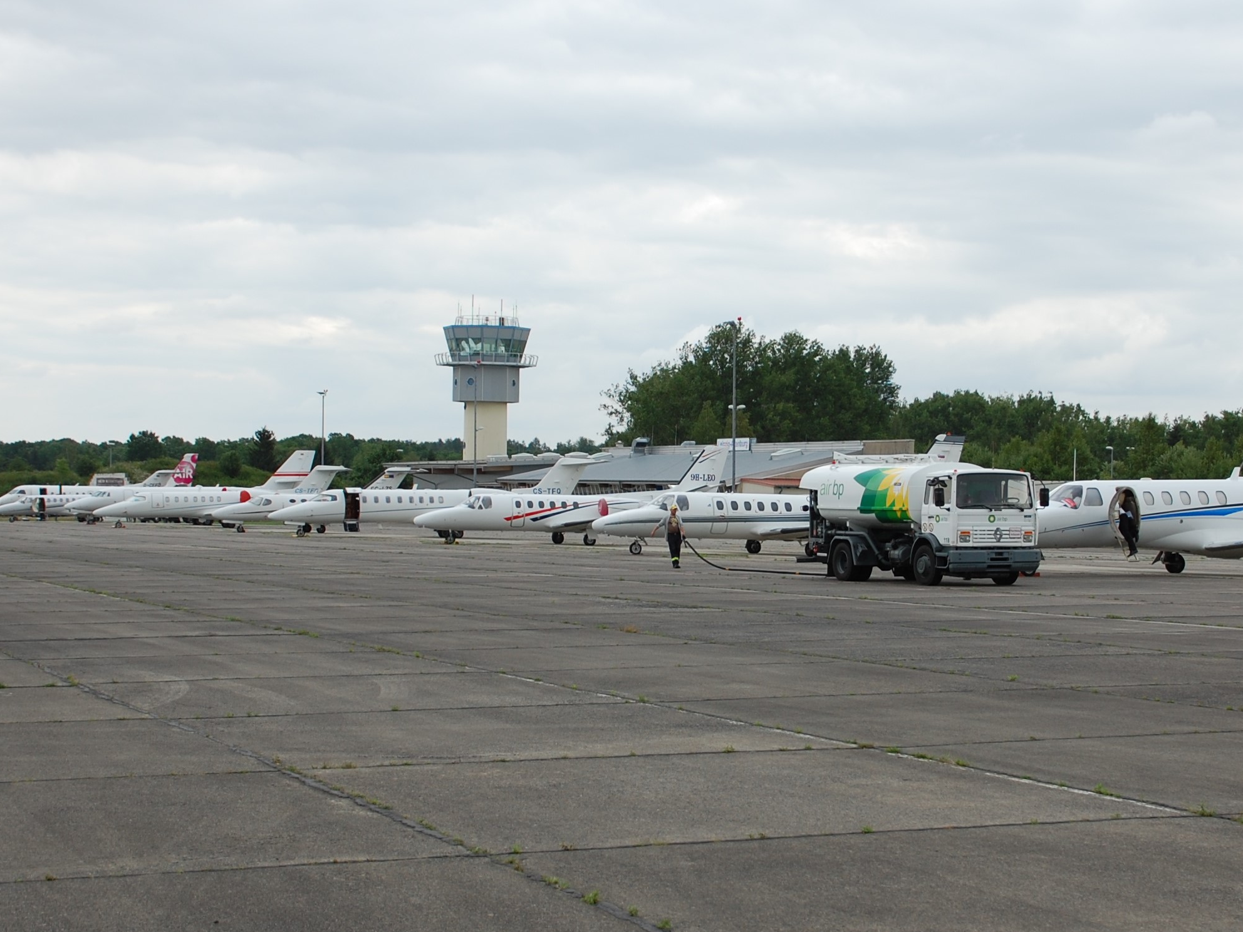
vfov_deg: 27.5
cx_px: 692
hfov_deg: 36.1
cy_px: 464
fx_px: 1903
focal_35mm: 53
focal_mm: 32
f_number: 8
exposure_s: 1/250
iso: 200
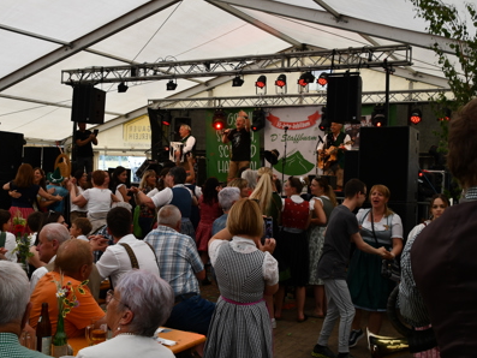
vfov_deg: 34.4
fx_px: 579
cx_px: 186
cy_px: 172
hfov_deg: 44.5
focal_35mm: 42
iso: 360
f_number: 5.6
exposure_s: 1/250
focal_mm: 21
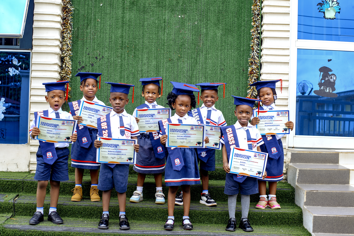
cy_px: 118
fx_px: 492
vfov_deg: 27.0
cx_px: 177
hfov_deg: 39.6
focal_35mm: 50
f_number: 4.5
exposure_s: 1/160
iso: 100
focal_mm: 50
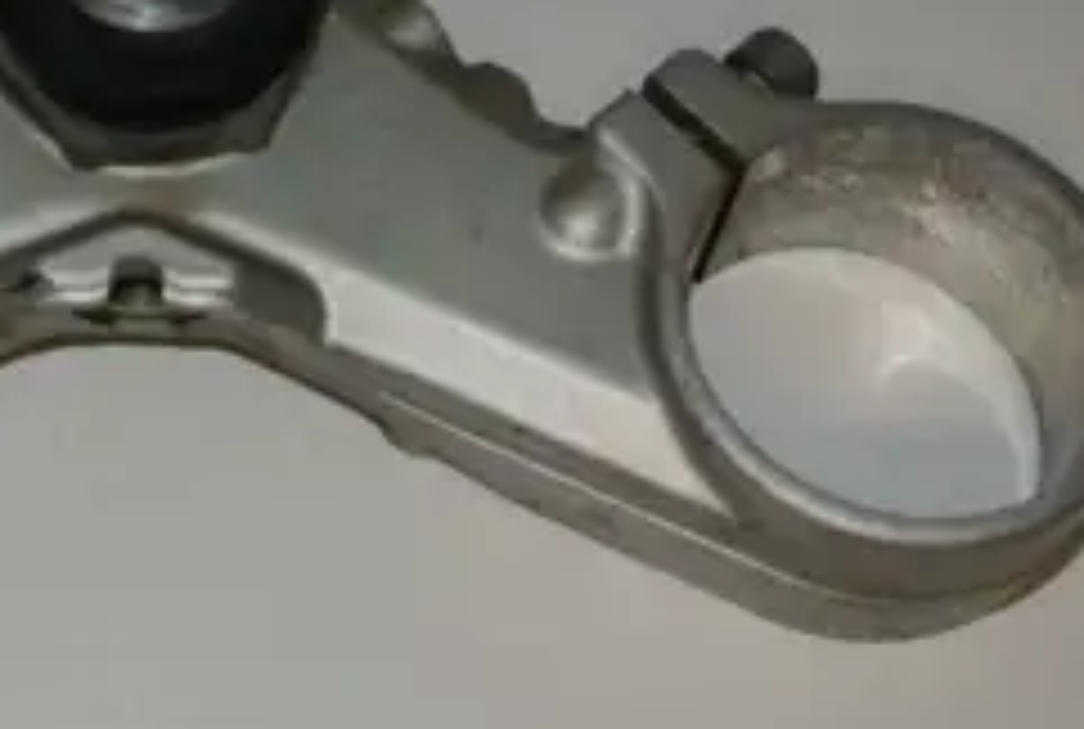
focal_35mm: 78
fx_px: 2354
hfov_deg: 25.2
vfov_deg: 17.5
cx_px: 112
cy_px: 212
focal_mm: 13.1
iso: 200
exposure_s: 1/60
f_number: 4
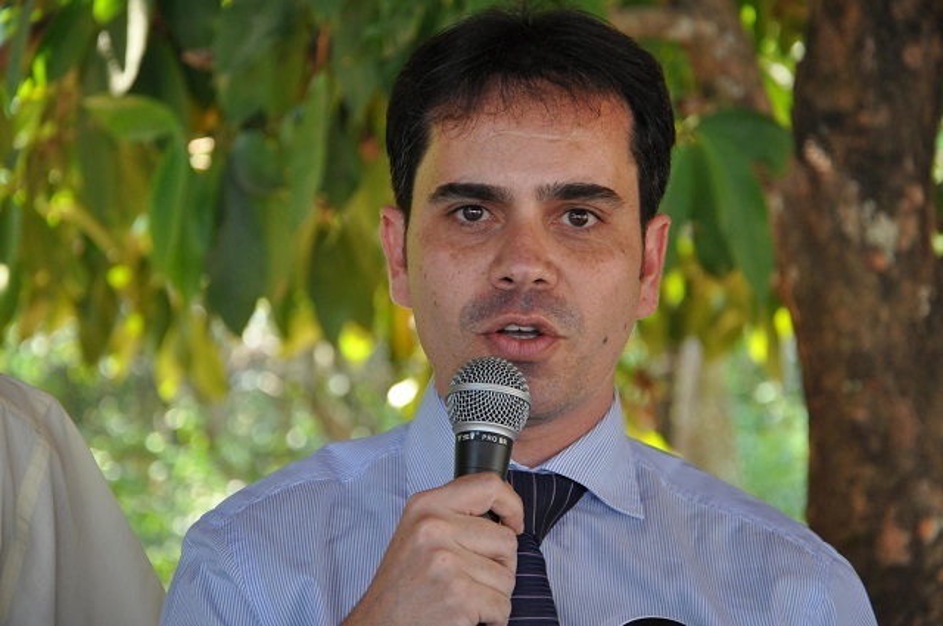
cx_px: 472
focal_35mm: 128
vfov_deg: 10.7
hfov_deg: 16.1
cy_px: 313
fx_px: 3336
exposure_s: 1/125
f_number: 5.6
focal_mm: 85
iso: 800
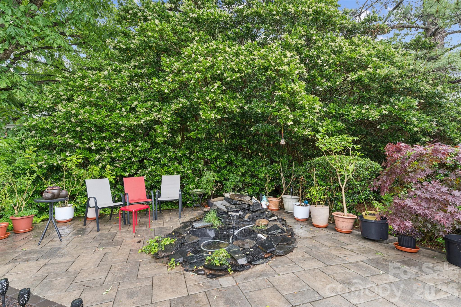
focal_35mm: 17
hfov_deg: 92.9
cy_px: 154
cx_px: 230
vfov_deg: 70.1
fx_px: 219
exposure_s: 1/6
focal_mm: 17.1
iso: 100
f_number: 9
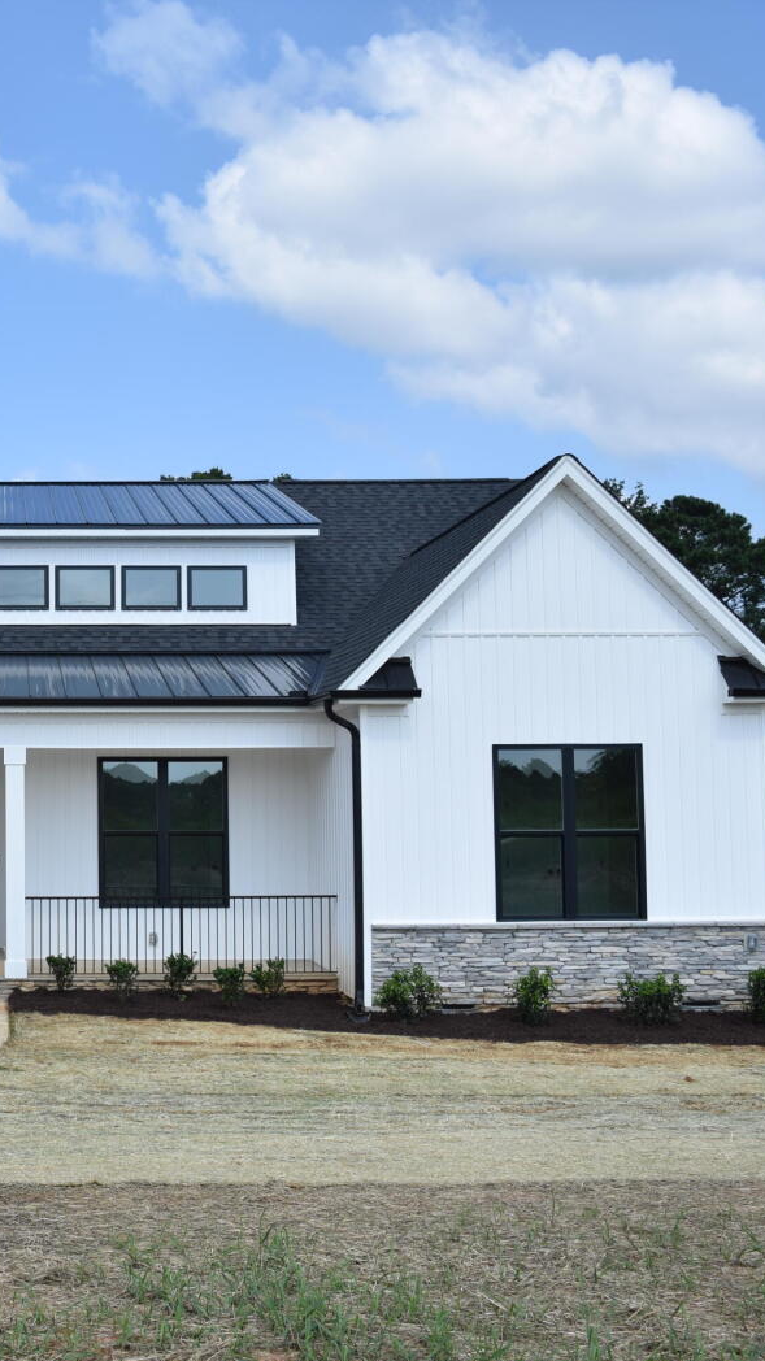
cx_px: -27
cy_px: 681
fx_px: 1732
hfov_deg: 23.7
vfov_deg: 42.9
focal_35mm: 48
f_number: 4.5
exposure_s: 1/800
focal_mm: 20
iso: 100
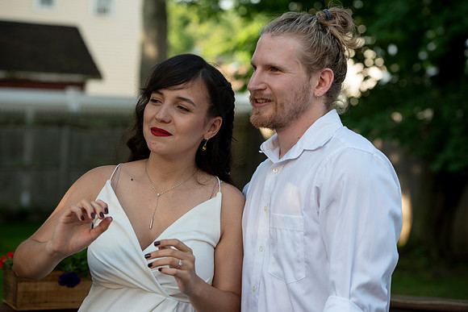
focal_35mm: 95
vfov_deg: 14.4
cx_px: 234
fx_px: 1235
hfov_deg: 21.5
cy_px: 156
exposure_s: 1/200
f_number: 4
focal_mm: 95
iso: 100
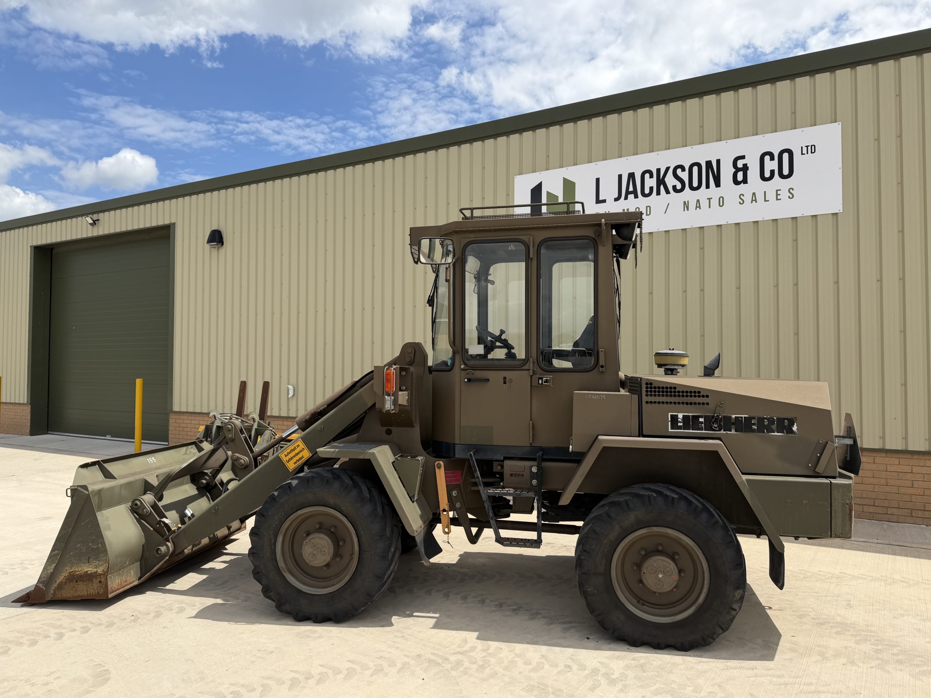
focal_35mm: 25
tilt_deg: +3.7
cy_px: 344
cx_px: 462
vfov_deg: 54.9
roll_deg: -0.7
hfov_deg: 69.4
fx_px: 672
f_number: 1.78
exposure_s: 1/5319
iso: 80
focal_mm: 6.76
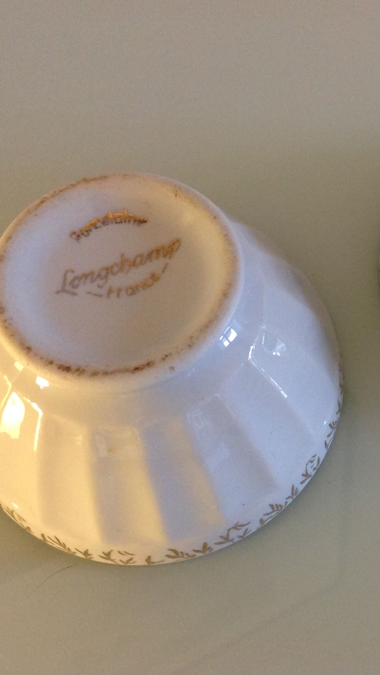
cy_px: 336
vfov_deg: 39.9
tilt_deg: -62.9
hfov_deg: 22.4
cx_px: 349
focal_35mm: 52
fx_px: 931
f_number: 2.4
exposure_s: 1/17
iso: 160
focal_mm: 4.28
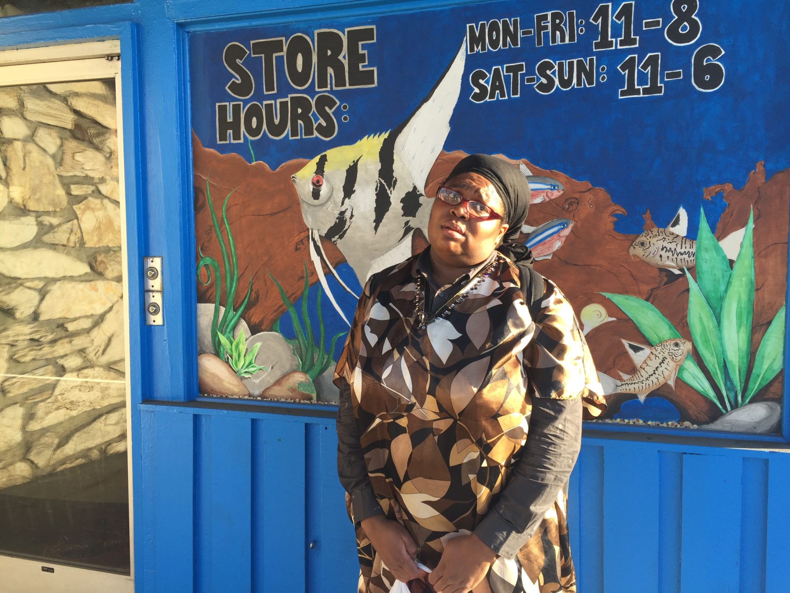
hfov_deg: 61.7
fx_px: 662
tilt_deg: -5.0
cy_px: 296
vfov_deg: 48.2
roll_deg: +1.2
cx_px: 395
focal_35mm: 29
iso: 32
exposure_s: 1/194
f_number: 2.2
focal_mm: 4.15
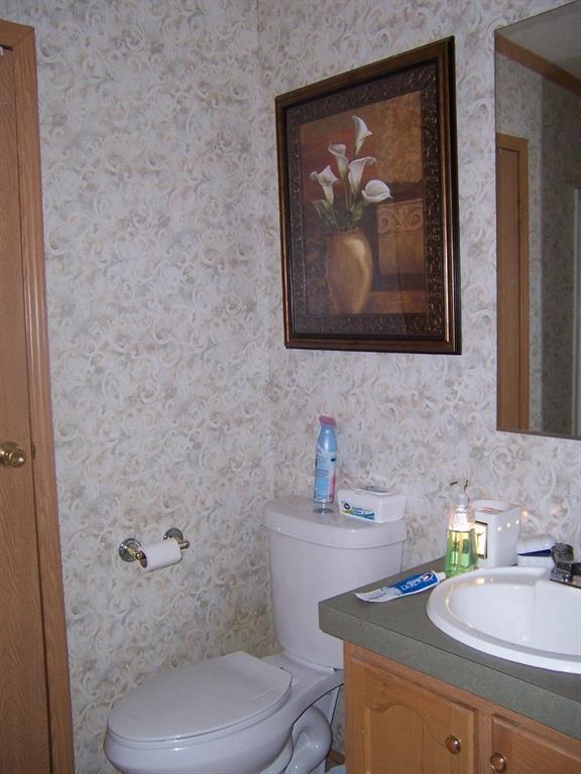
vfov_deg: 55.4
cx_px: 290
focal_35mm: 33
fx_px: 739
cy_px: 387
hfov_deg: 42.9
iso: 80
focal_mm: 5.5
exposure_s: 1/60
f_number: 2.8
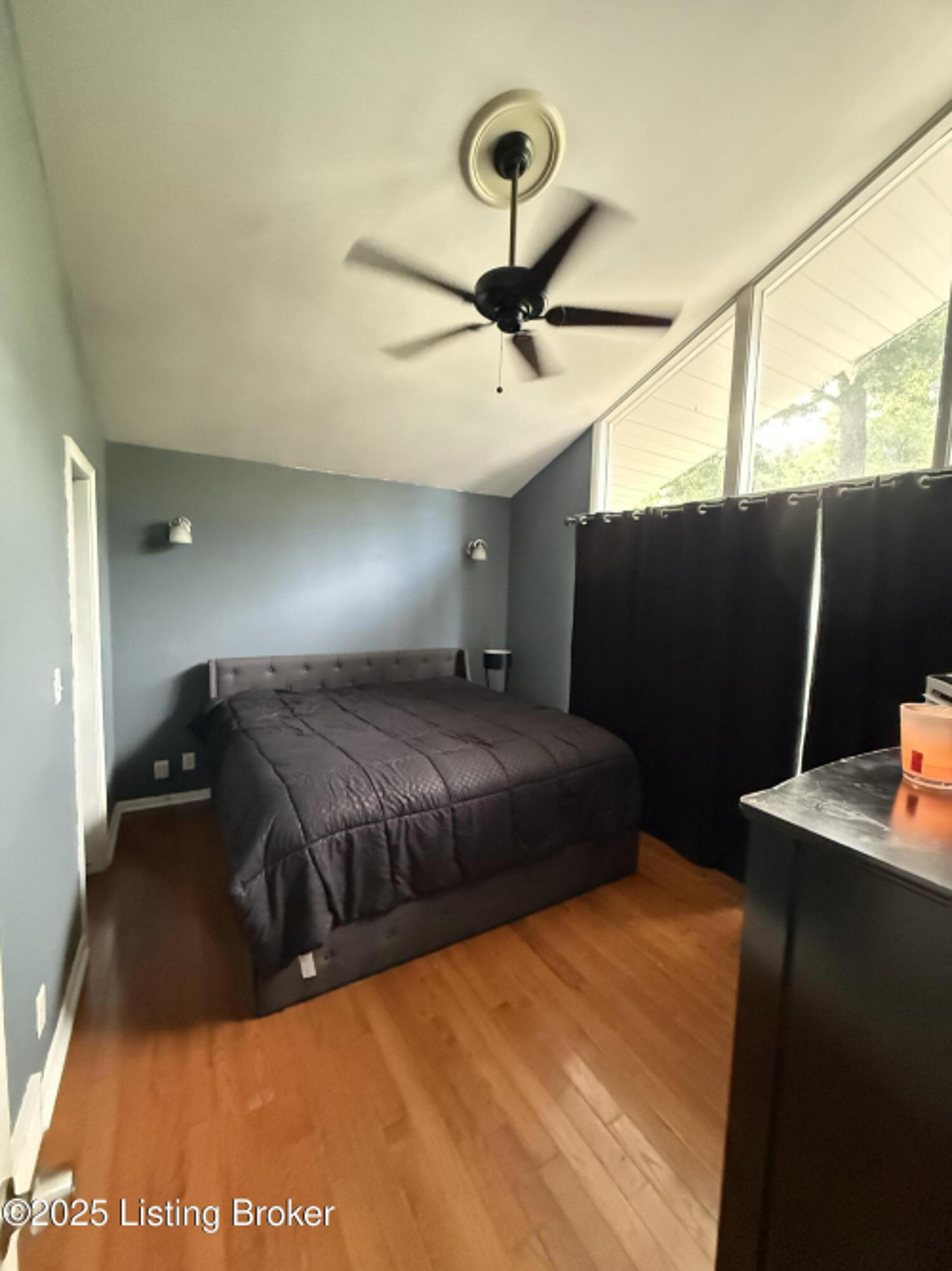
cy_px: 636
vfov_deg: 102.1
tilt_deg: -4.3
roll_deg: -3.2
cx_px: 476
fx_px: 514
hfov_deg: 85.7
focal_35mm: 14
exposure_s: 1/60
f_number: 2.2
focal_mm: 2.22
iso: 1250
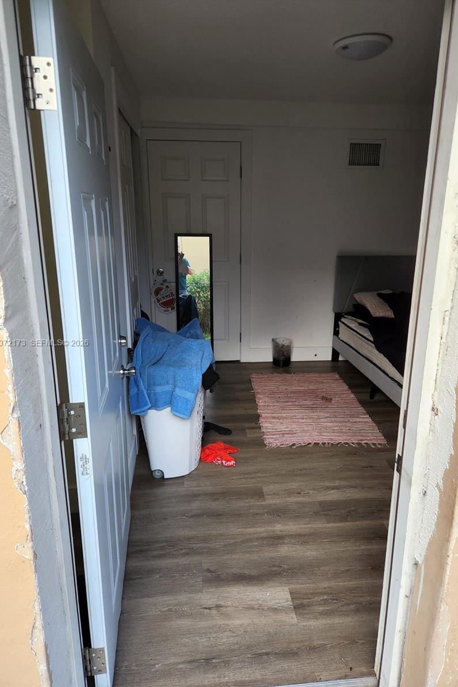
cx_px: 241
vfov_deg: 73.8
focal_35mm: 24
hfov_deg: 53.1
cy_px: 344
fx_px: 458
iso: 125
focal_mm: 5.4
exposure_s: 1/180
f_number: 1.8
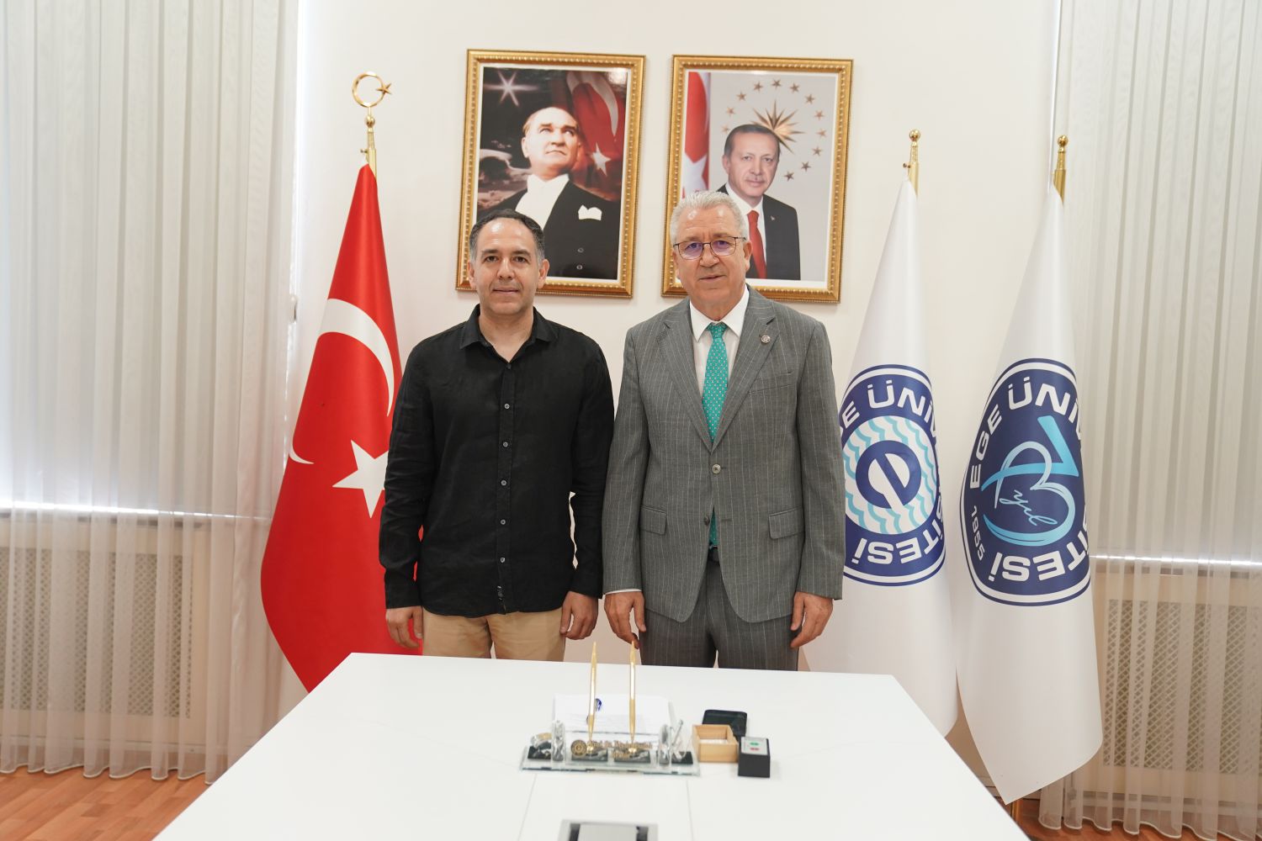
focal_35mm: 34
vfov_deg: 38.9
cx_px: 631
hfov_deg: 55.8
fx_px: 1192
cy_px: 420
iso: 1600
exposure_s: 1/125
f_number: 3.2
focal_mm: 34
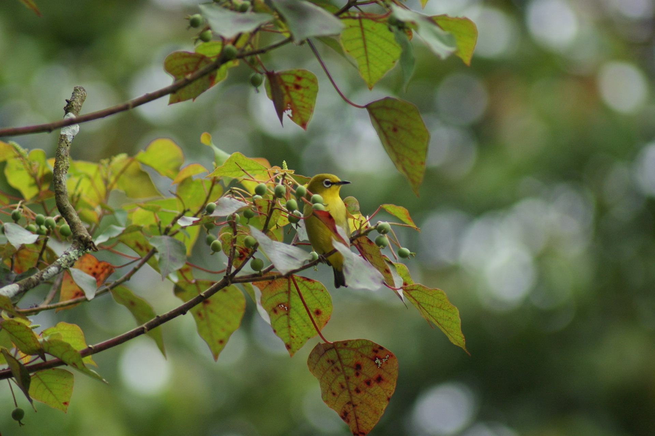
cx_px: 328
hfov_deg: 4.6
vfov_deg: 3.1
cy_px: 218
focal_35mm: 450
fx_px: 8187
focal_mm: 300
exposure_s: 1/320
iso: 400
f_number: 5.6
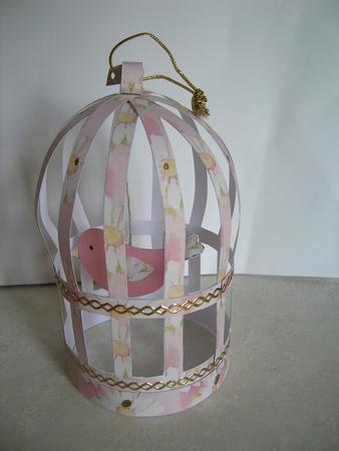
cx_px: 170
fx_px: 457
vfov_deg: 52.6
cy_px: 226
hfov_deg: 40.7
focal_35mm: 35
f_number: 2.8
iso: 50
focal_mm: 5.4
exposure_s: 1/92.7
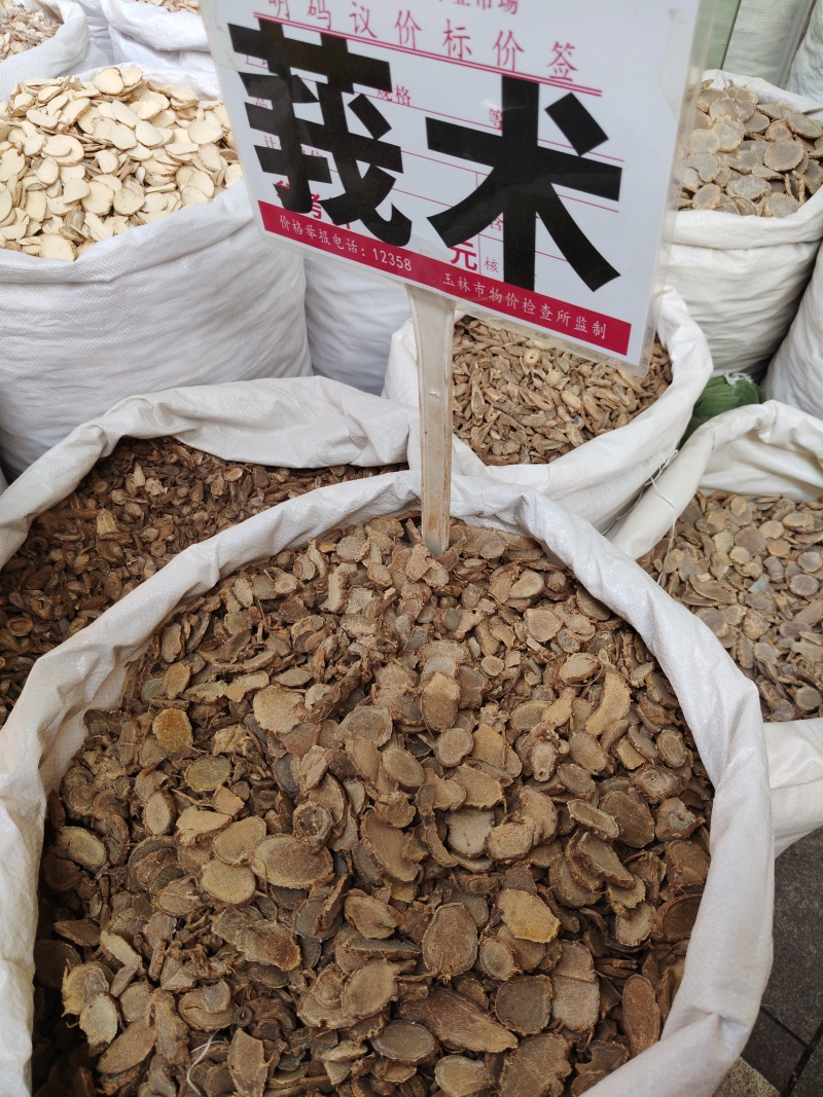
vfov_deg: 67.3
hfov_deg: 53.1
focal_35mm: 26
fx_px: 824
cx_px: 412
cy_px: 548
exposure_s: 1/100
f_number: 1.88
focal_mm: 4.84
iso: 129
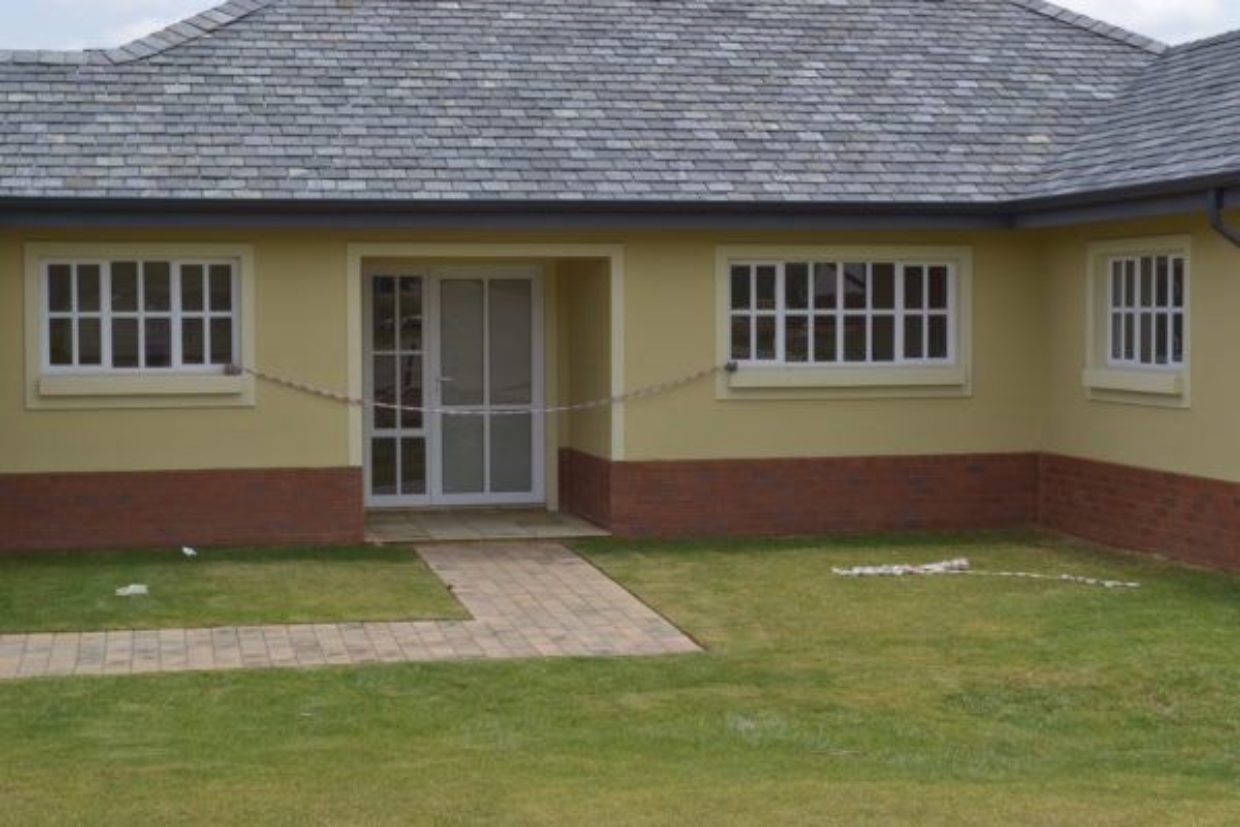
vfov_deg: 22.6
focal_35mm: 60
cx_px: 620
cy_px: 414
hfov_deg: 33.4
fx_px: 2067
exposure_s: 1/125
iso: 100
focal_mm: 40
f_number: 11
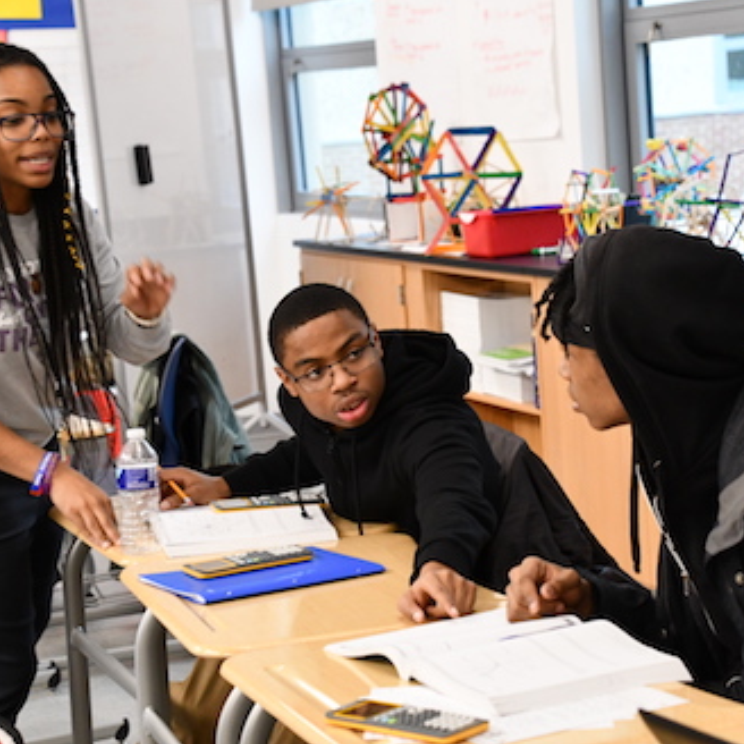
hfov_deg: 17.9
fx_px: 2359
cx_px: 438
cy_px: 369
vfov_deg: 17.9
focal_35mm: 97
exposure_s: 1/80
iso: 3200
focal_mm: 50
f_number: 4.8
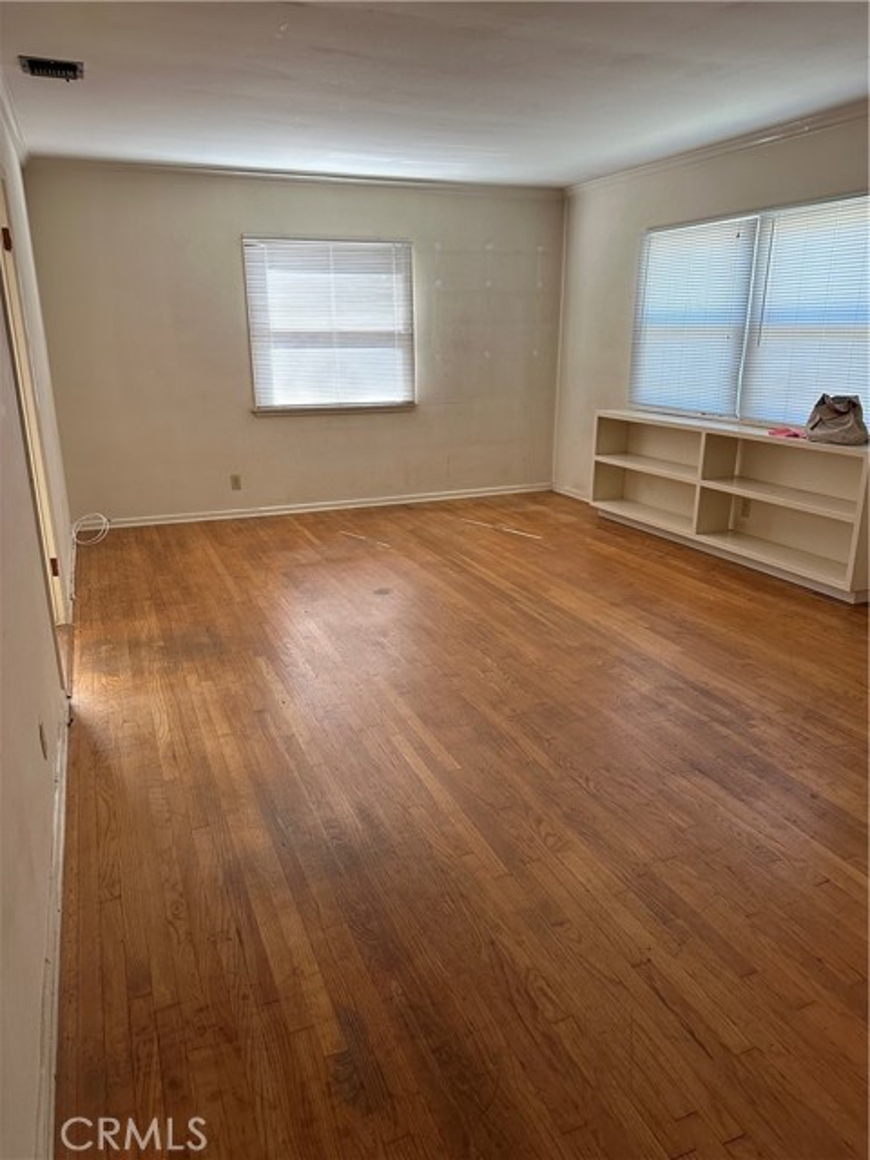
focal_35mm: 24
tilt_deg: -16.5
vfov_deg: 71.6
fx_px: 804
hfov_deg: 56.8
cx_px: 435
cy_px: 580
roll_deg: -0.9
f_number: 1.78
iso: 250
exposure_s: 1/88
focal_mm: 6.86
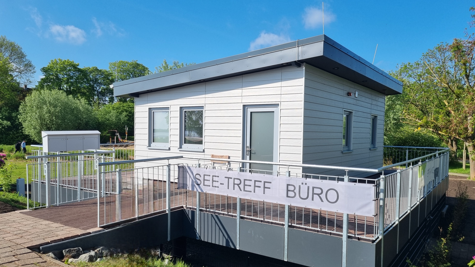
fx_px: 365
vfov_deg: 40.1
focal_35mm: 29
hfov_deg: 66.1
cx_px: 236
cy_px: 145
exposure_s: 1/3333
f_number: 1.8
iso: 50
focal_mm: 5.4
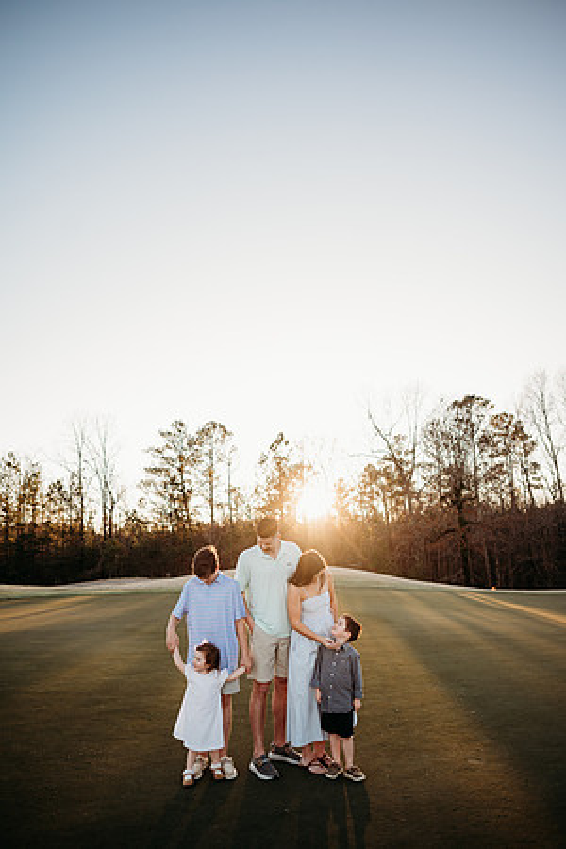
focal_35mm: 24
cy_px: 424
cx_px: 283
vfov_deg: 73.7
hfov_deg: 53.1
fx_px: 566
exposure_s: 1/640
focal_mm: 24
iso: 160
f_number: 2.5
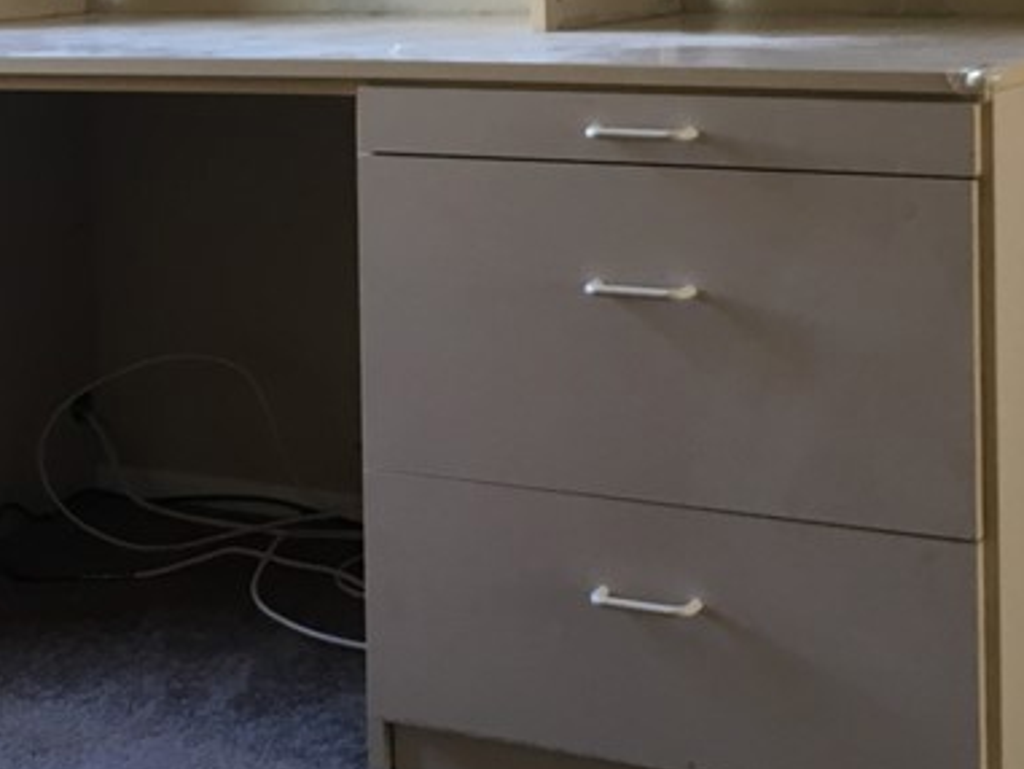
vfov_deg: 18.4
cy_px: 8
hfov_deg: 25.0
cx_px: 427
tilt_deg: -3.7
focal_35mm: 78
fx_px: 2308
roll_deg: +1.2
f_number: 2.2
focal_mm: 4.15
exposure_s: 1/30
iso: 64
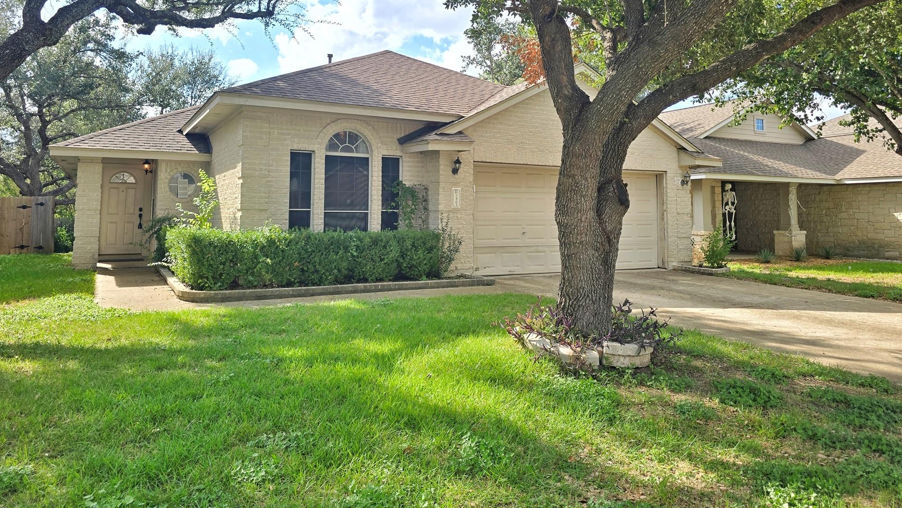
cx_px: 450
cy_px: 170
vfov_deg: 43.8
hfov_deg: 71.9
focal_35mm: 26
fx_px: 622
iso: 12
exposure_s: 1/532
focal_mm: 6.3
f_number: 1.7
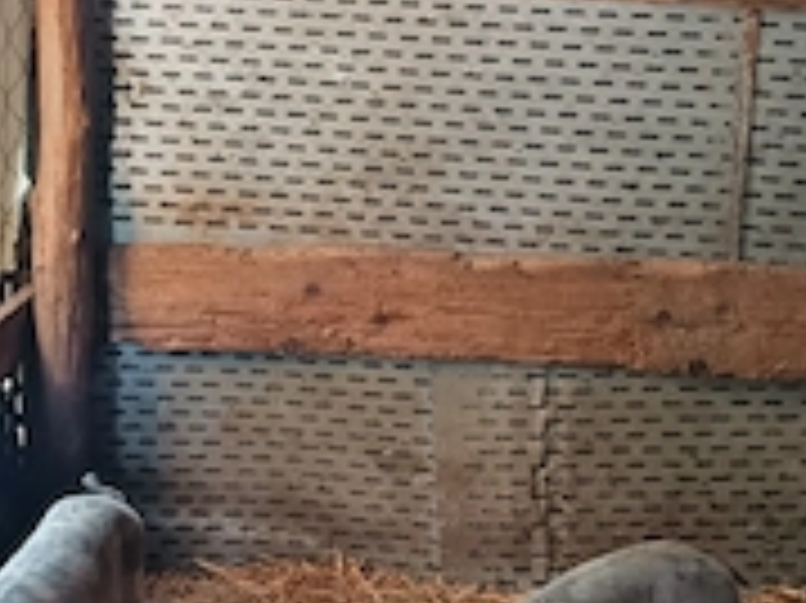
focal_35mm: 105
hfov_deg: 18.7
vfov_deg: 13.8
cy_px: 675
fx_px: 2443
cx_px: 333
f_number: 1.75
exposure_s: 1/25
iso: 1119
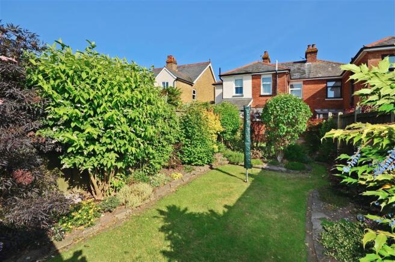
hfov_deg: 100.5
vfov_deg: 77.0
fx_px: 164
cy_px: 131
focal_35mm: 15
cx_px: 198
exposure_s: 1/160
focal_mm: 10
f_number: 11
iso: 200
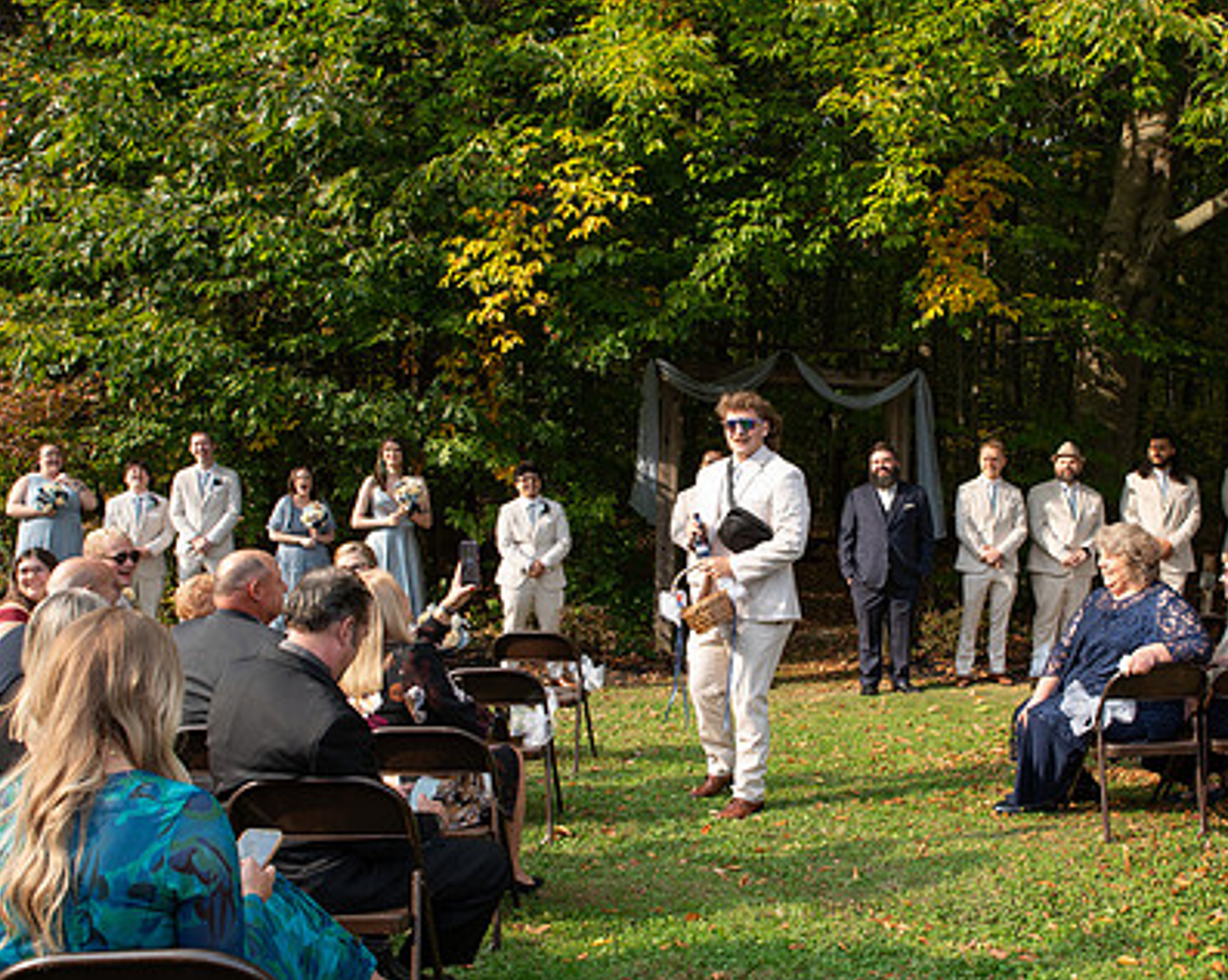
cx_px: 758
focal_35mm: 35
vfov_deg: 42.2
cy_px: 507
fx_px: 1271
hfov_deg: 51.1
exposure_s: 1/200
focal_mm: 24
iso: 400
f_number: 8
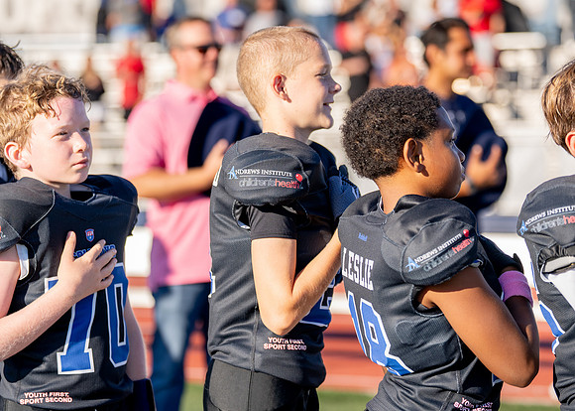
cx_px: 275
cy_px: 175
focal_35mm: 129
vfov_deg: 11.2
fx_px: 2100
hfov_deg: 15.6
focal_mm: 105
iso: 160
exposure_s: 1/2000
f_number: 2.8
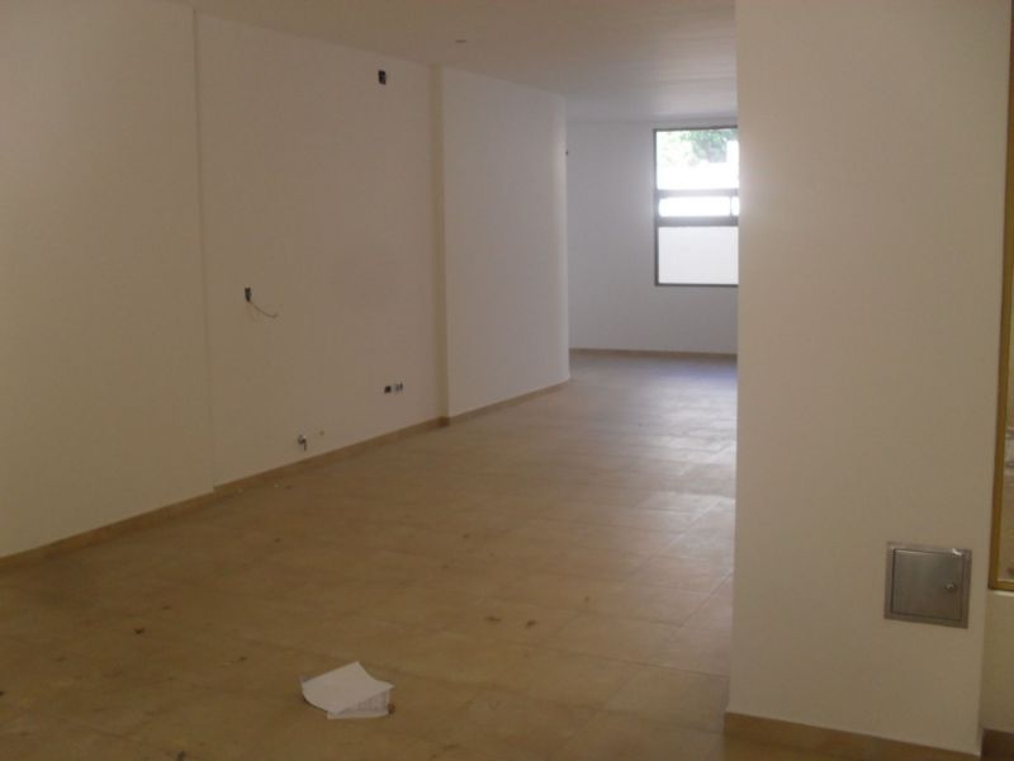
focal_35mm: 35
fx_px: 1025
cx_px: 507
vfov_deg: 40.7
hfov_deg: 52.6
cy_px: 380
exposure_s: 1/45
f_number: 3.2
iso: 100
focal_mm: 6.3
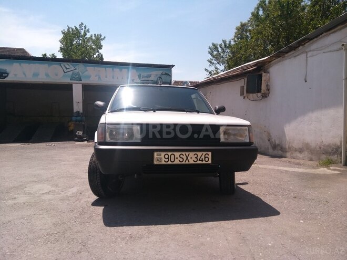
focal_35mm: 21
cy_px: 130
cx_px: 174
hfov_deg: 79.0
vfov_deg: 63.4
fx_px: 211
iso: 100
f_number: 2
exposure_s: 1/1513
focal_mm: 3.57
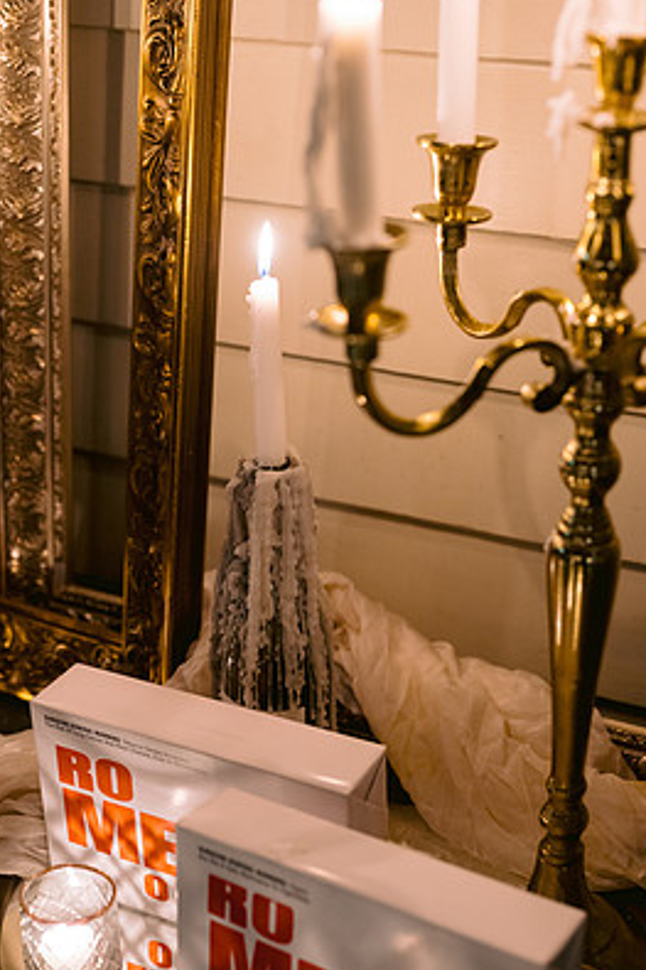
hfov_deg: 23.8
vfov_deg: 35.1
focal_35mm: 57
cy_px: 496
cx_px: 337
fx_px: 1535
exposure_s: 1/30
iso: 1600
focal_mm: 50
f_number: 2.8
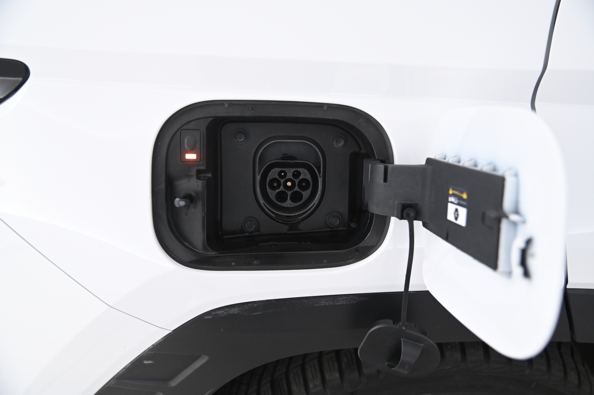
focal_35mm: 35
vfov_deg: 37.8
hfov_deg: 54.5
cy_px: 198
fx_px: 577
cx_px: 297
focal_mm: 35
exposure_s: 1/50
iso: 2000
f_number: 4
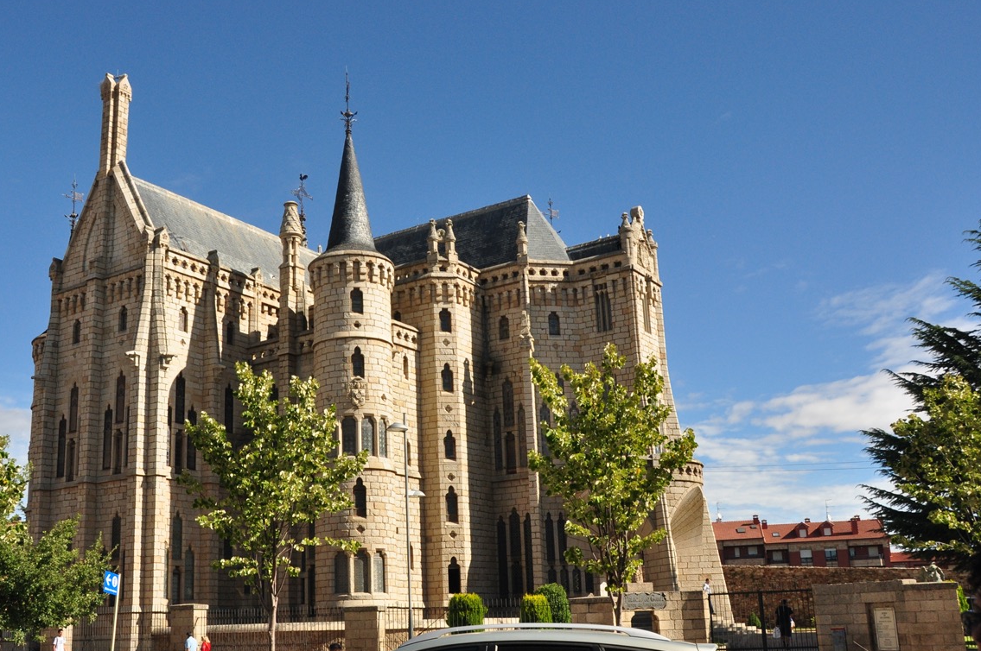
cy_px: 338
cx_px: 406
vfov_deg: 35.9
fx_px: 1007
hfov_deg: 51.7
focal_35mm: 37
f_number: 7.1
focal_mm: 20
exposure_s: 1/1600
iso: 500
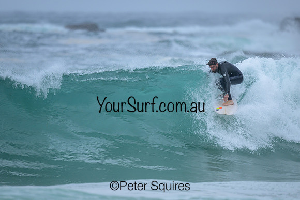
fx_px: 6885
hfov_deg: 2.5
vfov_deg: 1.7
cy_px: 100
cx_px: 147
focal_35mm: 826
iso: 450
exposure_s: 1/2000
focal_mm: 800
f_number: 6.3
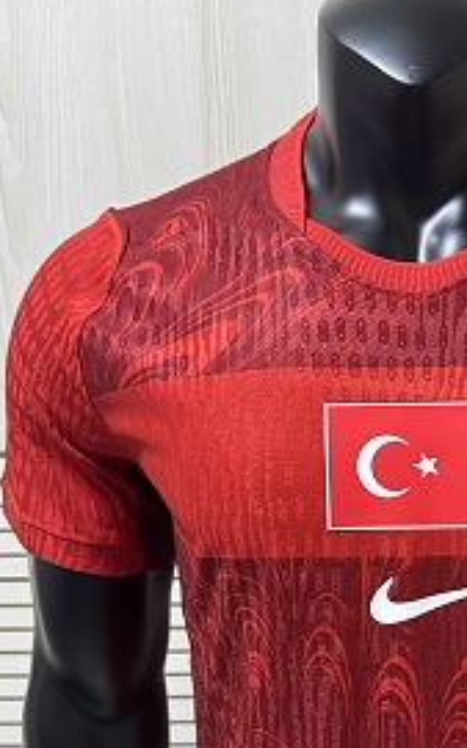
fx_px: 959
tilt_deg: -13.0
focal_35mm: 47
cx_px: 419
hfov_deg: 26.5
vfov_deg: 41.4
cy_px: 566
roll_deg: +0.8
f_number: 1.78
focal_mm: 6.76
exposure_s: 1/60
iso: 500
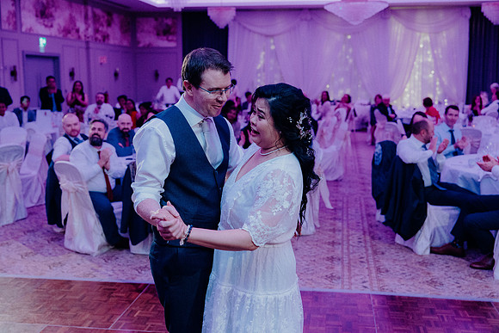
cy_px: 166
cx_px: 250
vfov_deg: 31.9
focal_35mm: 42
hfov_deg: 46.4
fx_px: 582
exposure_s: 1/160
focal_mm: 42
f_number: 3.5
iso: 3200
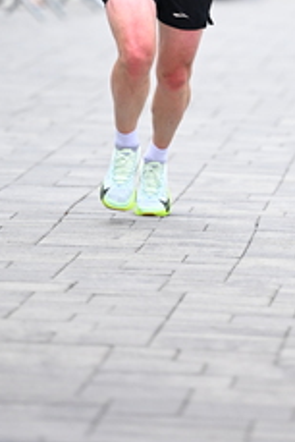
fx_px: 5302
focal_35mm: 432
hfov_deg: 3.2
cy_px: 19
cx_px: 236
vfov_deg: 4.8
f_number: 2.8
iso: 1250
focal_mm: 180
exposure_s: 1/2000
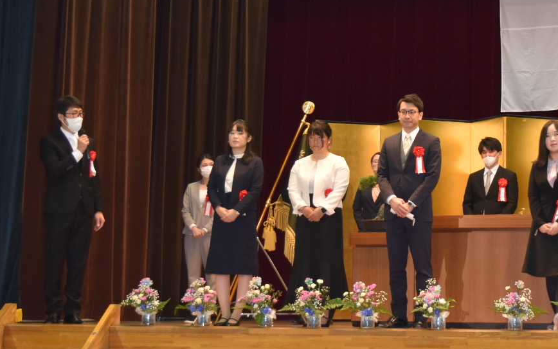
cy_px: 51
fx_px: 1475
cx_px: 496
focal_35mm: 97
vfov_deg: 13.4
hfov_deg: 21.0
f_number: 4.5
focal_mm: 34
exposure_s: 1/60
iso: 1000
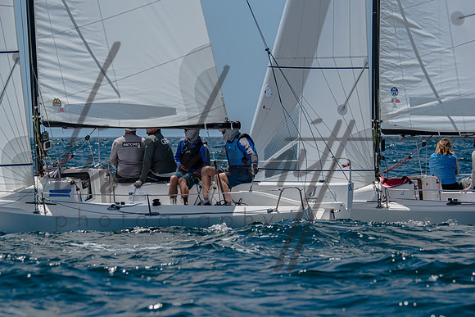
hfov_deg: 7.8
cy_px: 158
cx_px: 238
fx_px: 3464
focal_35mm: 262
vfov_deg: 5.2
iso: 200
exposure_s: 1/2000
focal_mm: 175
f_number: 5
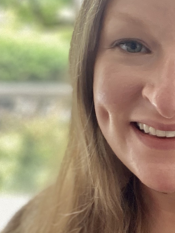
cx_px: 164
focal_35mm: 67
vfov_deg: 28.9
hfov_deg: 21.4
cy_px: 143
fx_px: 452
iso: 400
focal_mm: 2.71
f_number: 2.2
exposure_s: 1/60
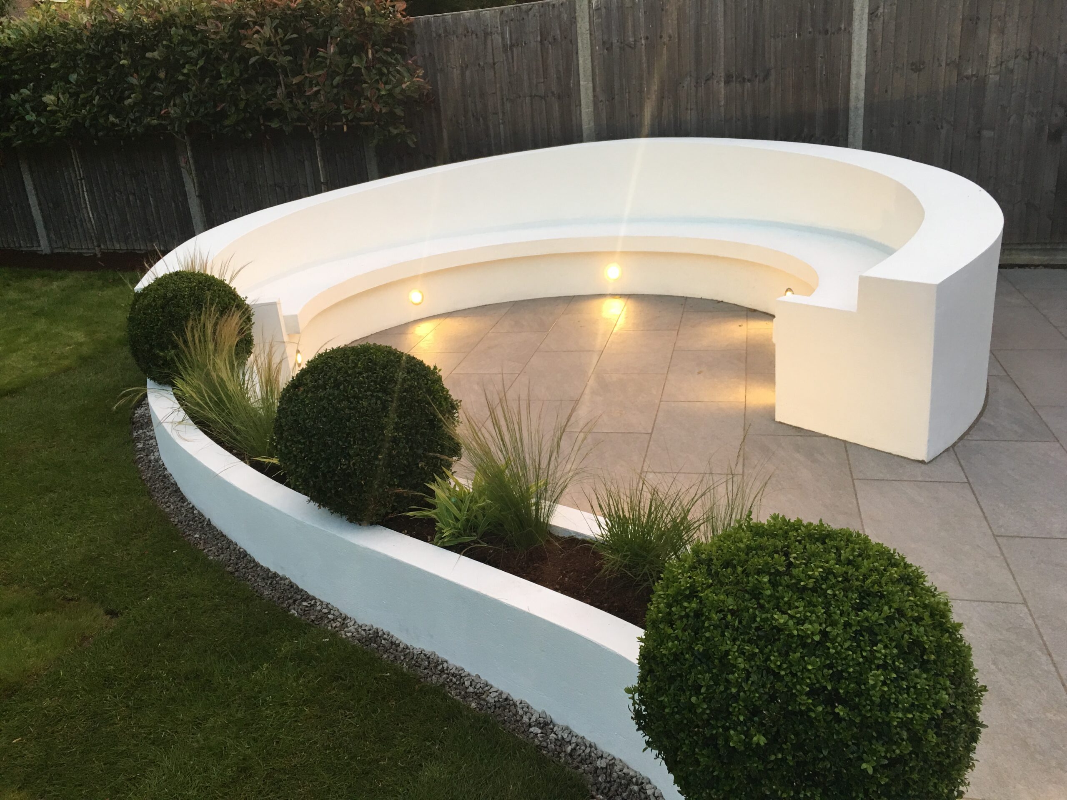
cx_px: 534
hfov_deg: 61.7
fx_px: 894
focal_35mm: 29
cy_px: 400
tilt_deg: -19.8
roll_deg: +4.8
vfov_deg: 48.2
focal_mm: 4.15
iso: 40
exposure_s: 1/33
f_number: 2.2
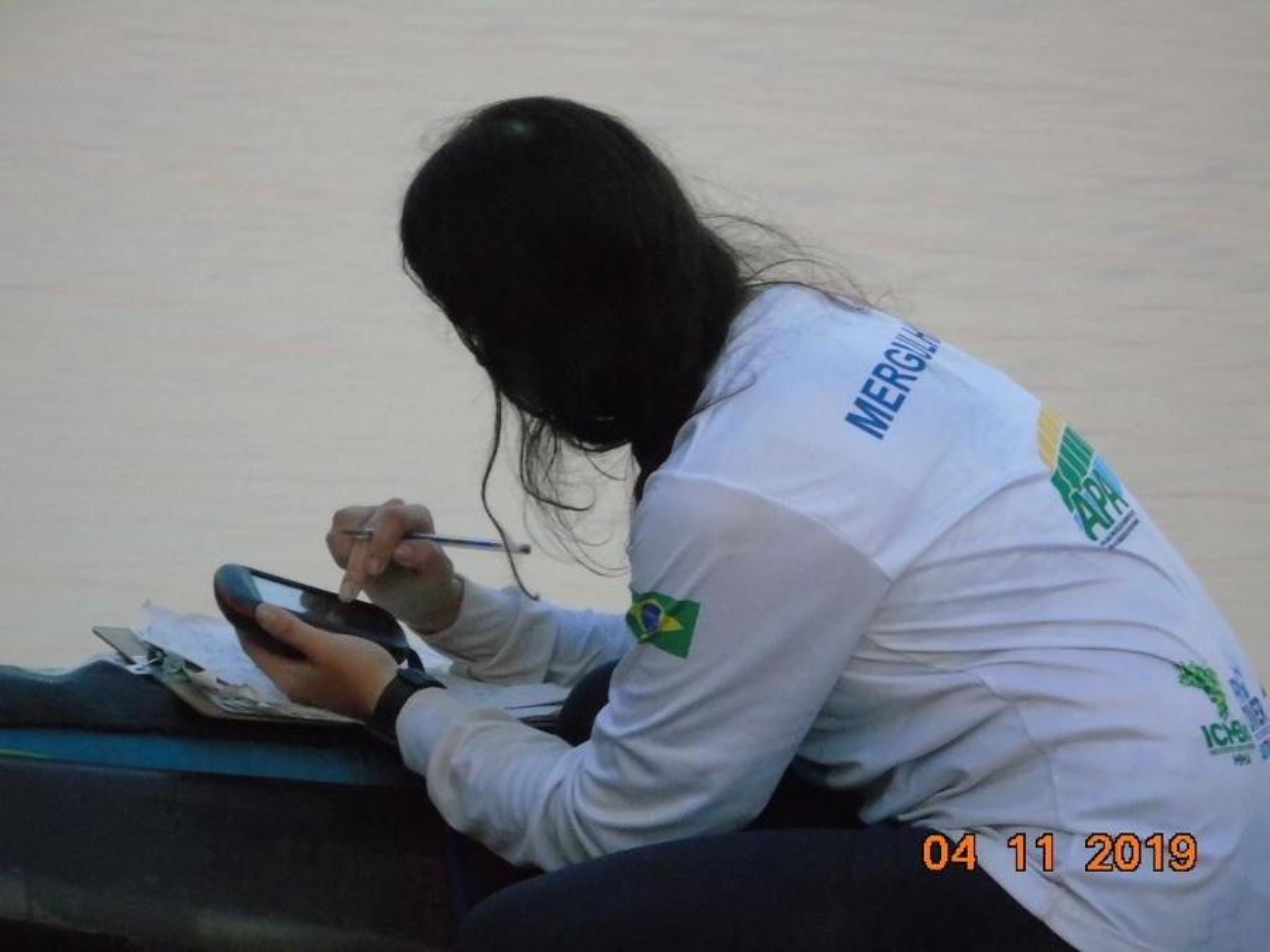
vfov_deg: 2.7
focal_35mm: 549
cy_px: 476
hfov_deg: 3.6
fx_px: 20142
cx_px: 635
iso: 800
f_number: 5.7
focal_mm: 98
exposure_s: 1/125
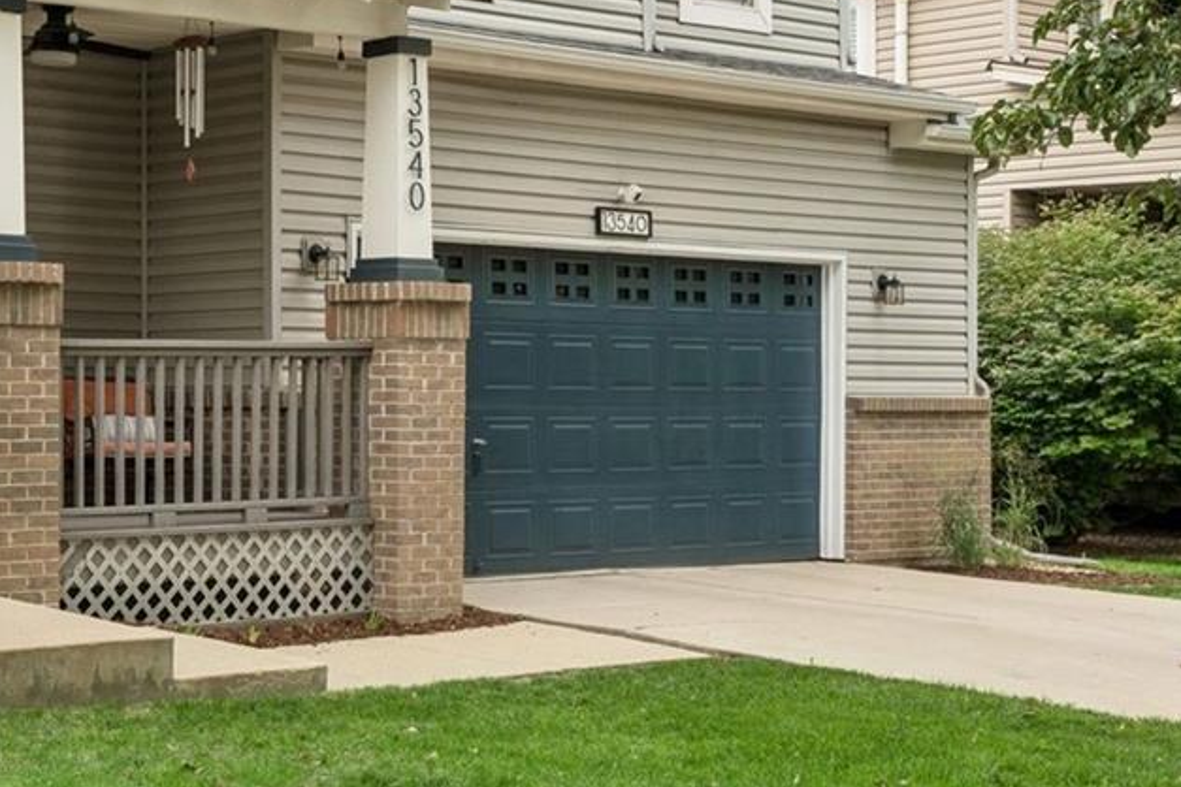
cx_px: -168
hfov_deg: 25.1
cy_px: 166
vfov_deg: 18.3
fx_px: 2427
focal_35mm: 74
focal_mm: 29
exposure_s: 1/200
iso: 400
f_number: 9
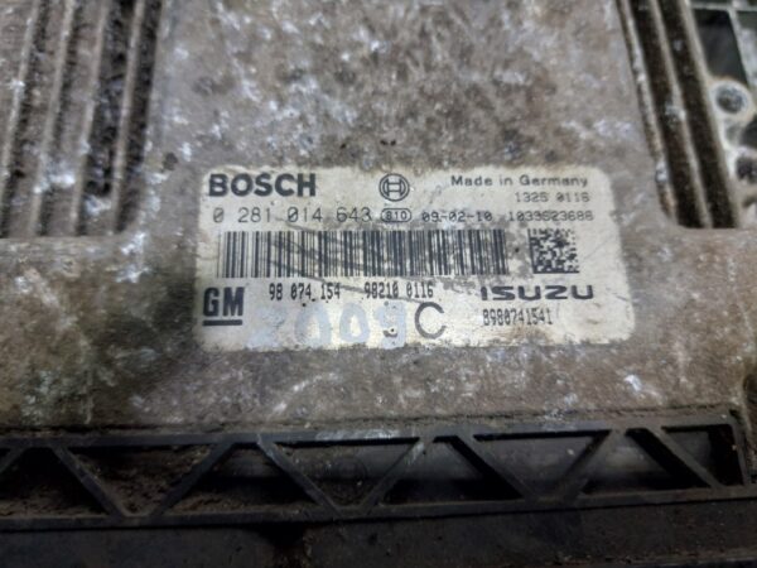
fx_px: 547
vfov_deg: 54.9
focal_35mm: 25
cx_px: 378
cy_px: 284
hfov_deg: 69.4
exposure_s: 1/50
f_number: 1.8
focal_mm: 5.23
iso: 80
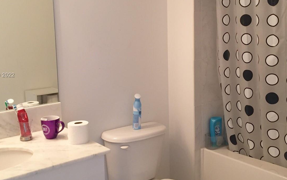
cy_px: 75
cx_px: 140
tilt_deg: -8.5
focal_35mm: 45
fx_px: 352
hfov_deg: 44.4
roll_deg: +0.7
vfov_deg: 28.5
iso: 100
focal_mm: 4.15
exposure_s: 1/30
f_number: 2.2
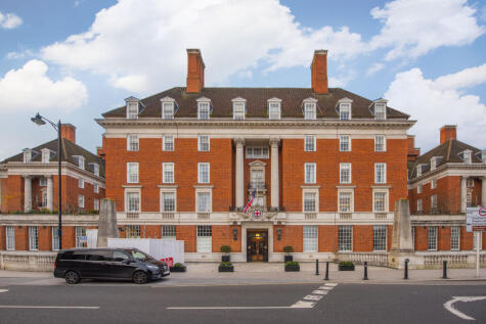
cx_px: 243
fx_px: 189
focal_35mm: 14
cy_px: 162
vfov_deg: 81.2
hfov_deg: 104.2
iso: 200
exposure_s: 1/160
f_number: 5.6
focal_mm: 14
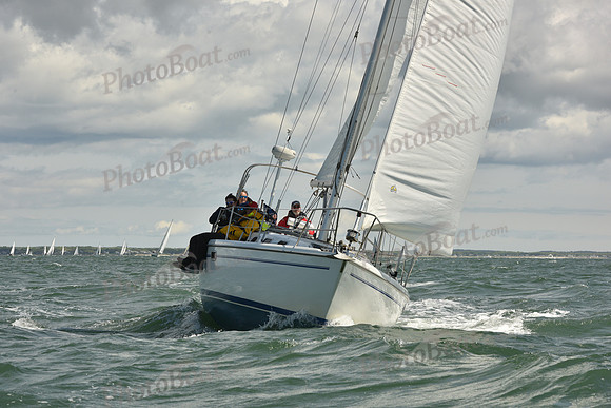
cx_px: 306
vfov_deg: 10.2
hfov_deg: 15.2
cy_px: 204
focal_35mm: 135
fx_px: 2292
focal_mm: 135
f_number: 13
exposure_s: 1/800
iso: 320
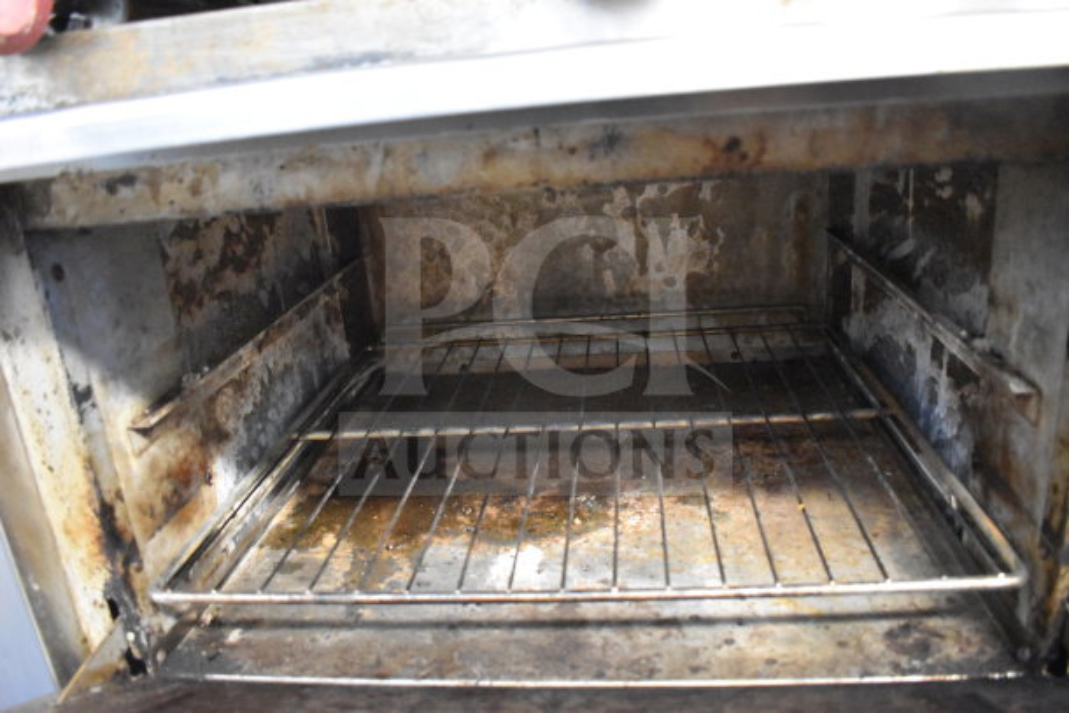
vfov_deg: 48.0
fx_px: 802
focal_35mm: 27
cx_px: 534
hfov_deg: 67.4
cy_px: 356
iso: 10000
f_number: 3.5
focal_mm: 18
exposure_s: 1/30
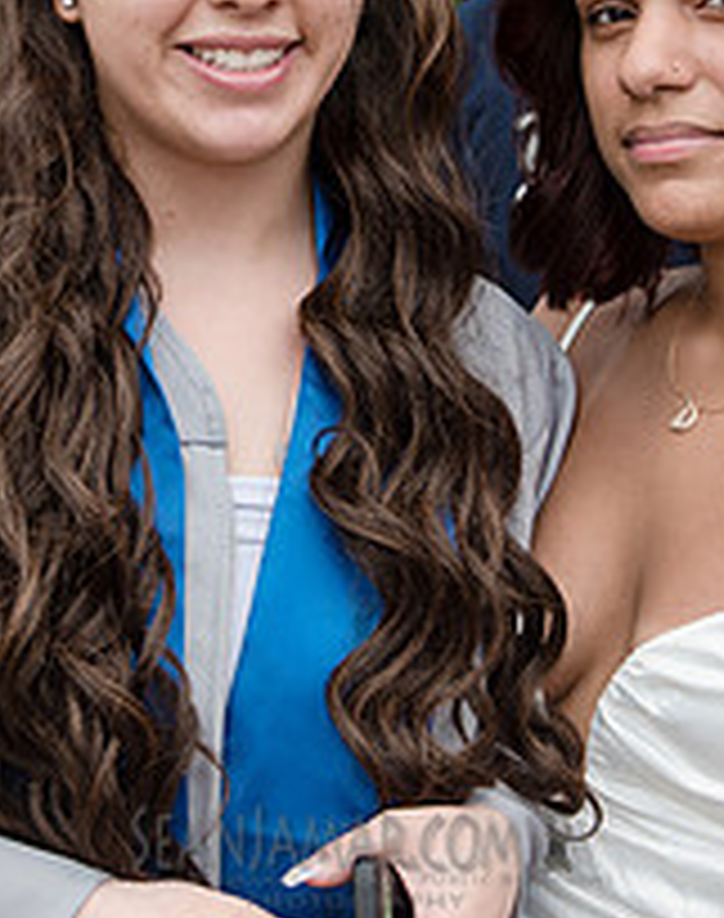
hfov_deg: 14.0
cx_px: 354
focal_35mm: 109
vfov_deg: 17.7
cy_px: 315
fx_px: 2944
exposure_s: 1/640
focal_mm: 35
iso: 200
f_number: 5.6
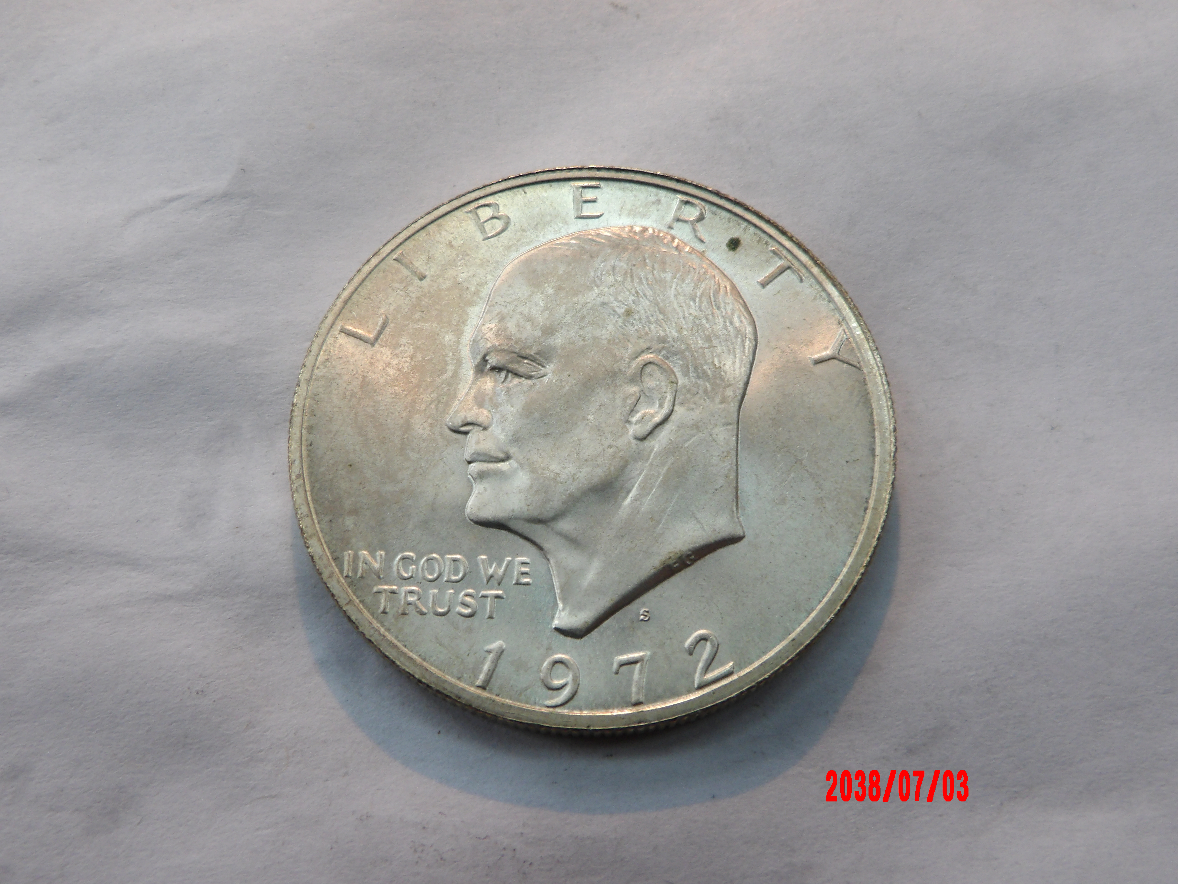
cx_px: 589
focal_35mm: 34
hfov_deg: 54.0
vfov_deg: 41.8
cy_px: 442
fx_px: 1157
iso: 164
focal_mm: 6.2
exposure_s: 1/30
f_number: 4.5
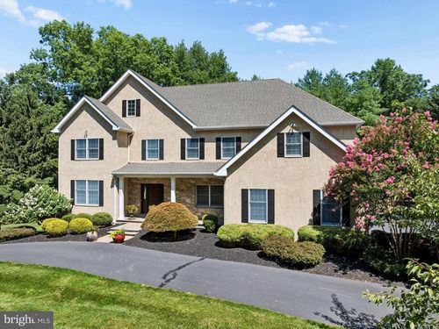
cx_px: 220
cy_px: 164
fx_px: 304
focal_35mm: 24
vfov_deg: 56.8
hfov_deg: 71.6
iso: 100
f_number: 9
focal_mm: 12.3
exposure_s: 1/15
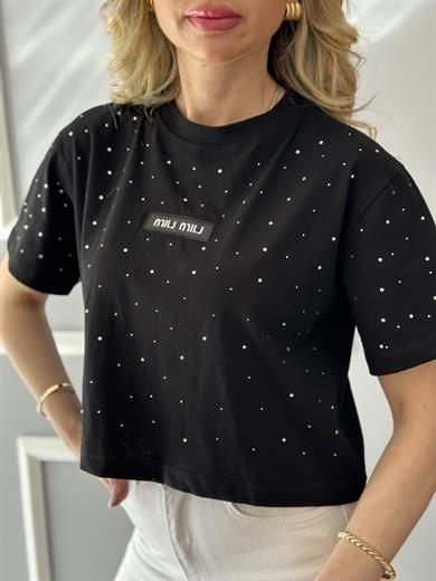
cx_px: 218
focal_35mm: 48
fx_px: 806
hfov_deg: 30.3
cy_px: 290
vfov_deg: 39.7
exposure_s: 1/151
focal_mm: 6.86
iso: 64
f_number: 1.78
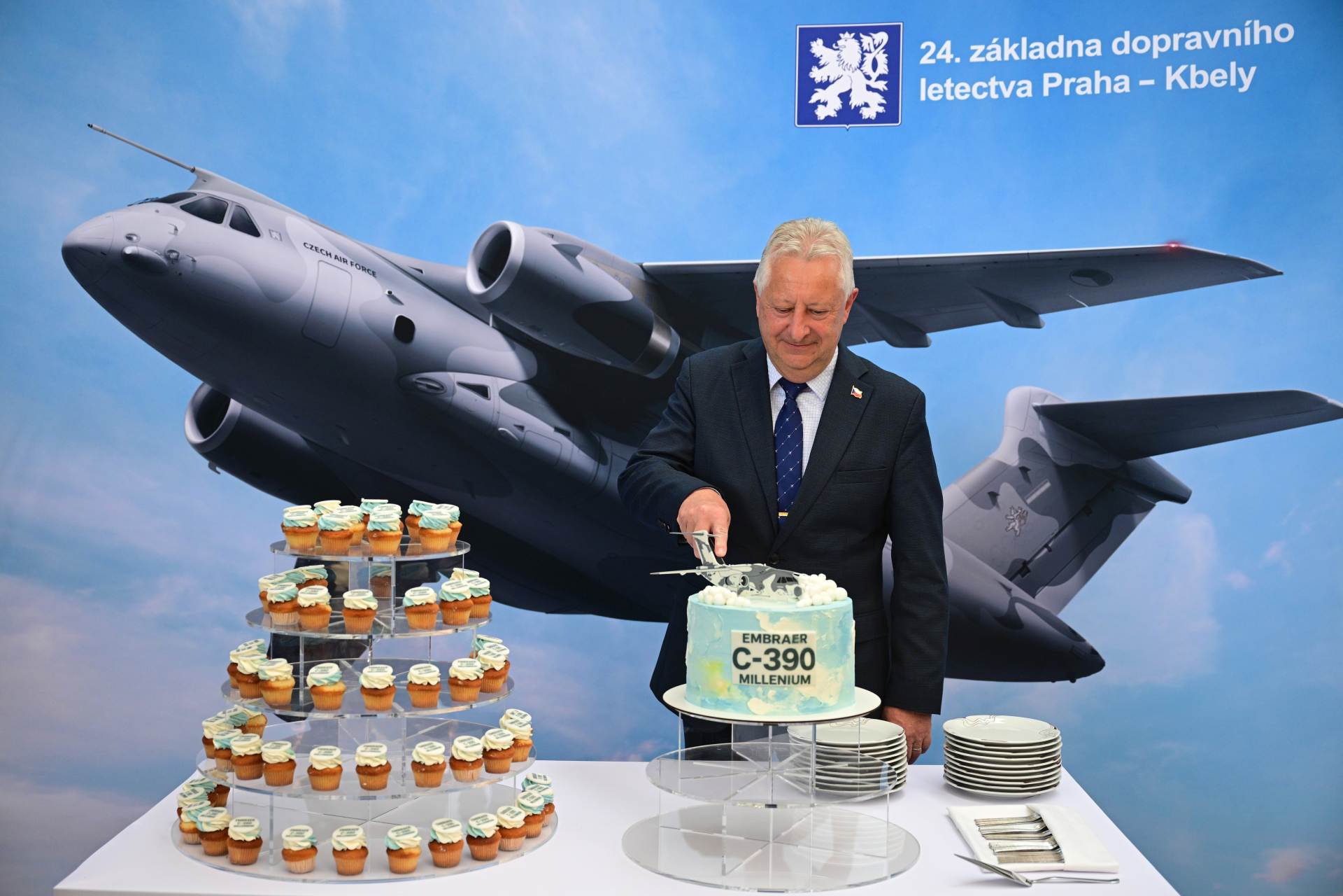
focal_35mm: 42
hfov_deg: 46.4
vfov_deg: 31.9
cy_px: 448
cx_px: 672
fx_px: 1567
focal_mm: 42
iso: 500
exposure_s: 1/500
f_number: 3.5
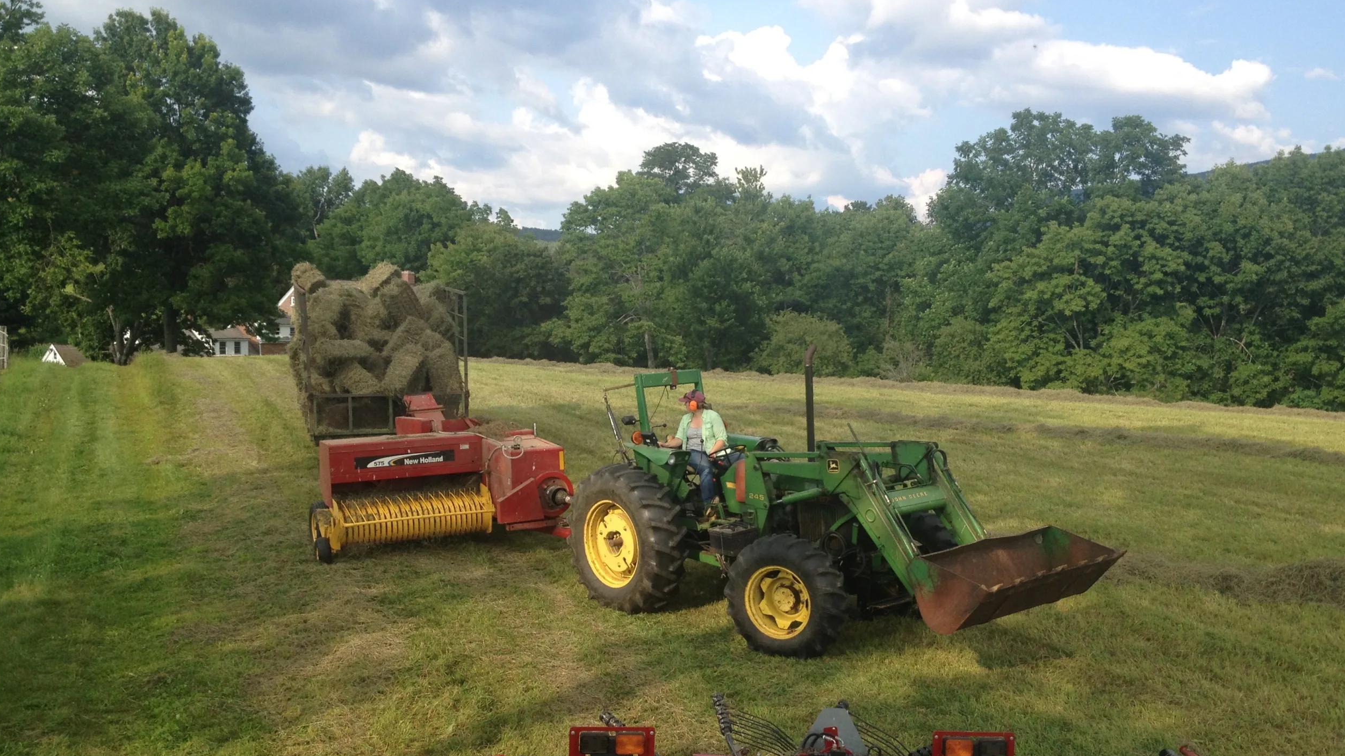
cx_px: 682
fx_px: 1391
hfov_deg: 51.6
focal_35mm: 39
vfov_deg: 30.4
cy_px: 426
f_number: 2.4
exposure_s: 1/767
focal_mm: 4.28
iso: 50
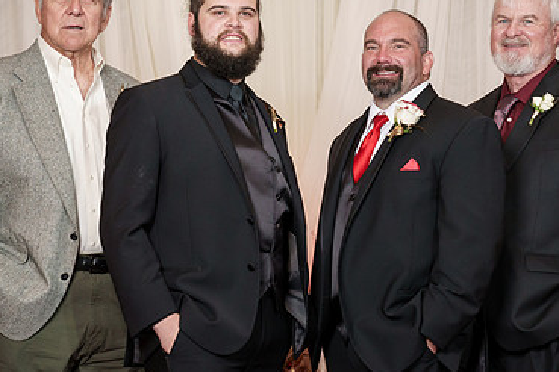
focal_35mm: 107
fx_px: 1661
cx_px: 315
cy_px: 153
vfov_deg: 12.8
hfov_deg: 19.1
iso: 2000
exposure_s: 1/100
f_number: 4
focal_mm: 68
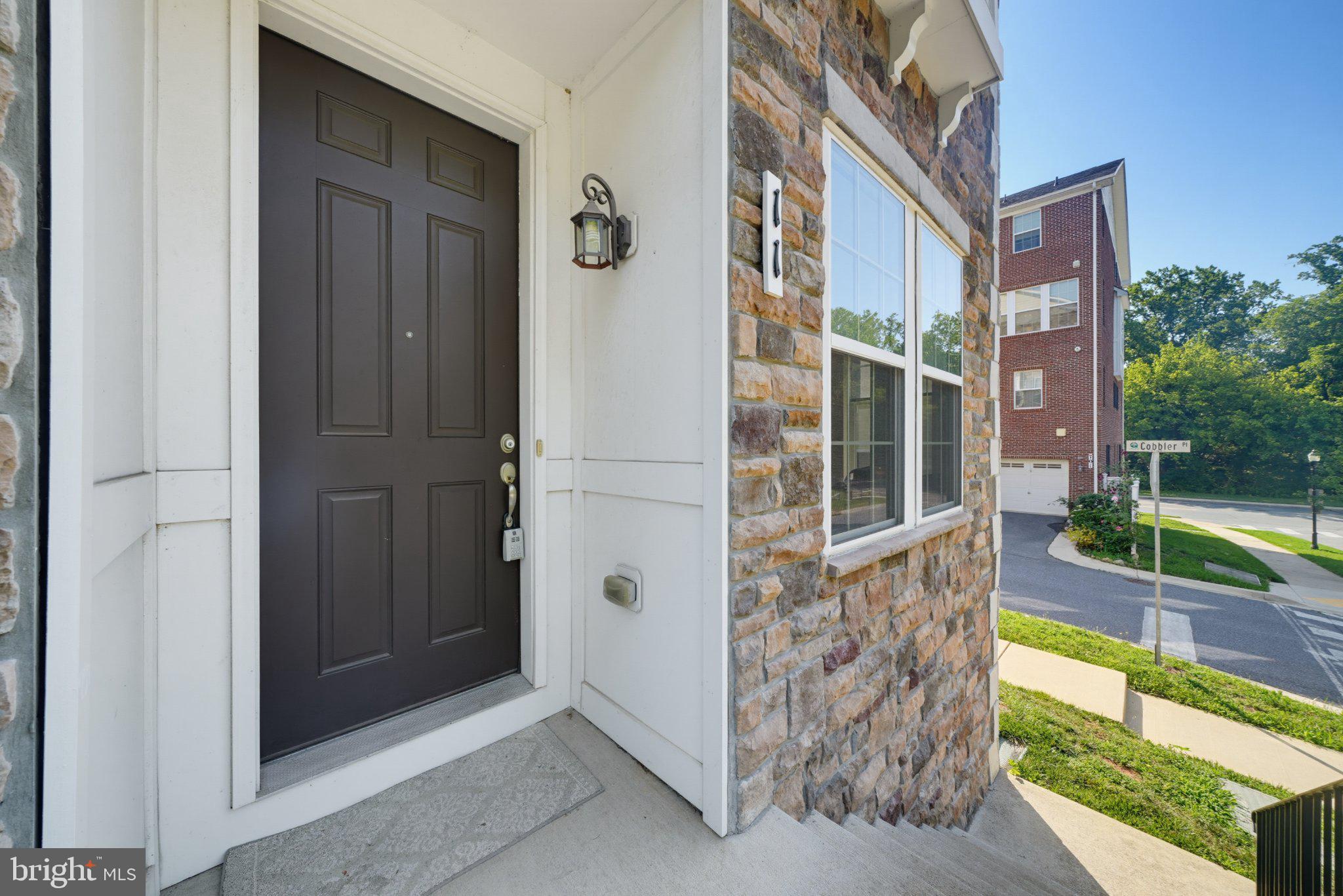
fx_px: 448
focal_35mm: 12
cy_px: 448
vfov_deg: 90.1
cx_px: 672
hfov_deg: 112.6
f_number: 8
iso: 100
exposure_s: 1/50
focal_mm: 12
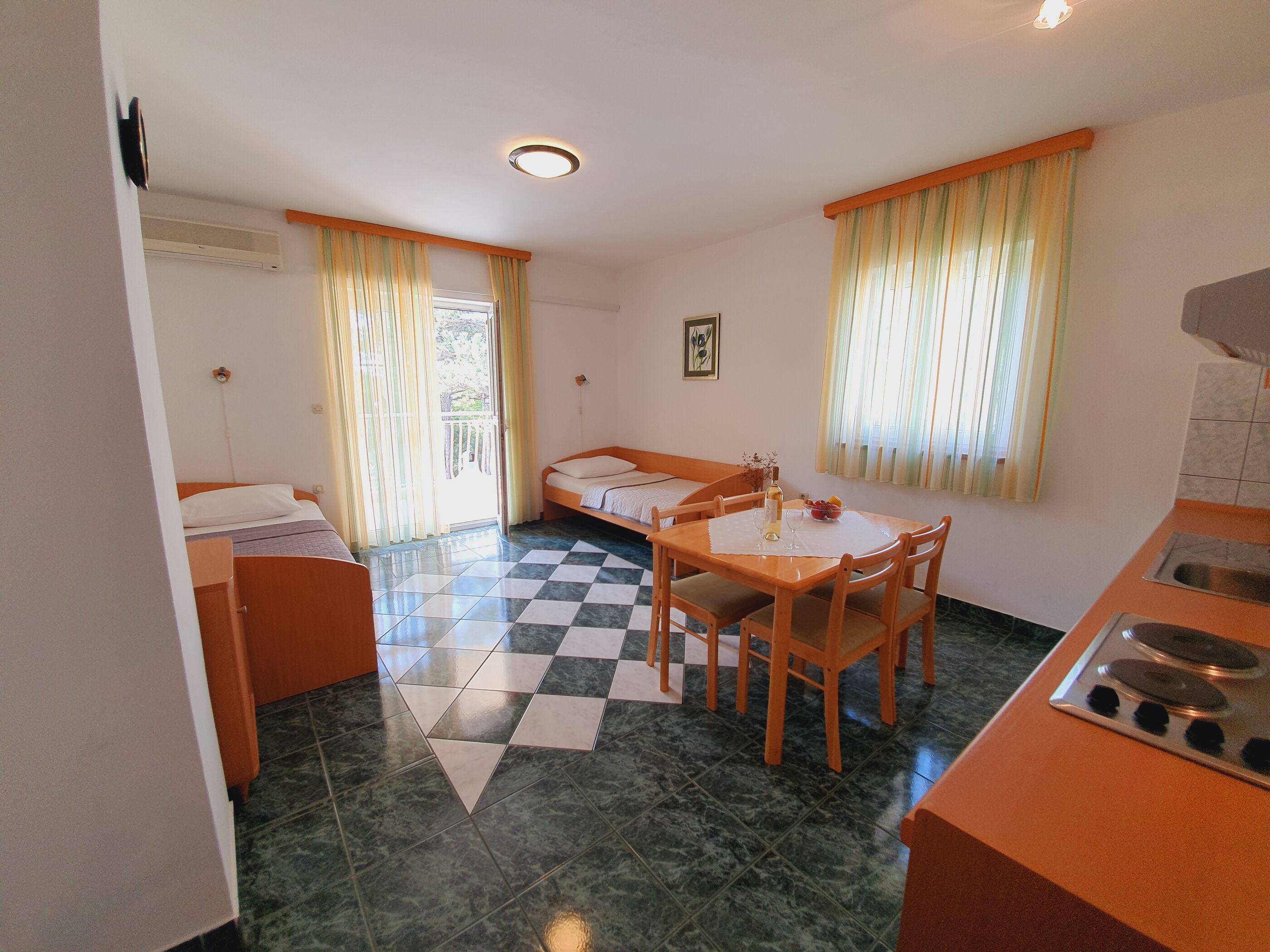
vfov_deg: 89.9
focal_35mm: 13
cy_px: 476
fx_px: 477
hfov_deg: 106.2
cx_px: 635
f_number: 2.2
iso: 50
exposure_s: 1/50
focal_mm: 1.8
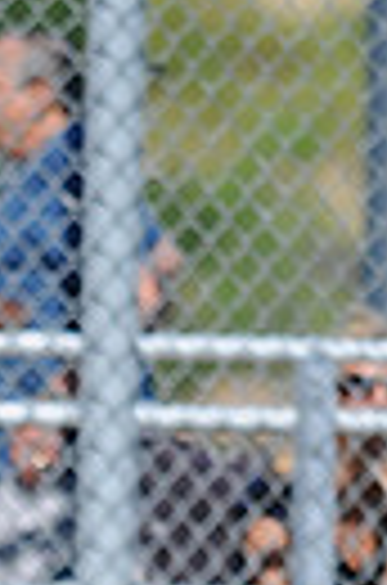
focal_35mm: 1559
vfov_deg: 1.3
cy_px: 909
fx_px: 25272
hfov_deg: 0.9
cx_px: -232
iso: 200
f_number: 4
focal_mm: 300
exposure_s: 1/1600
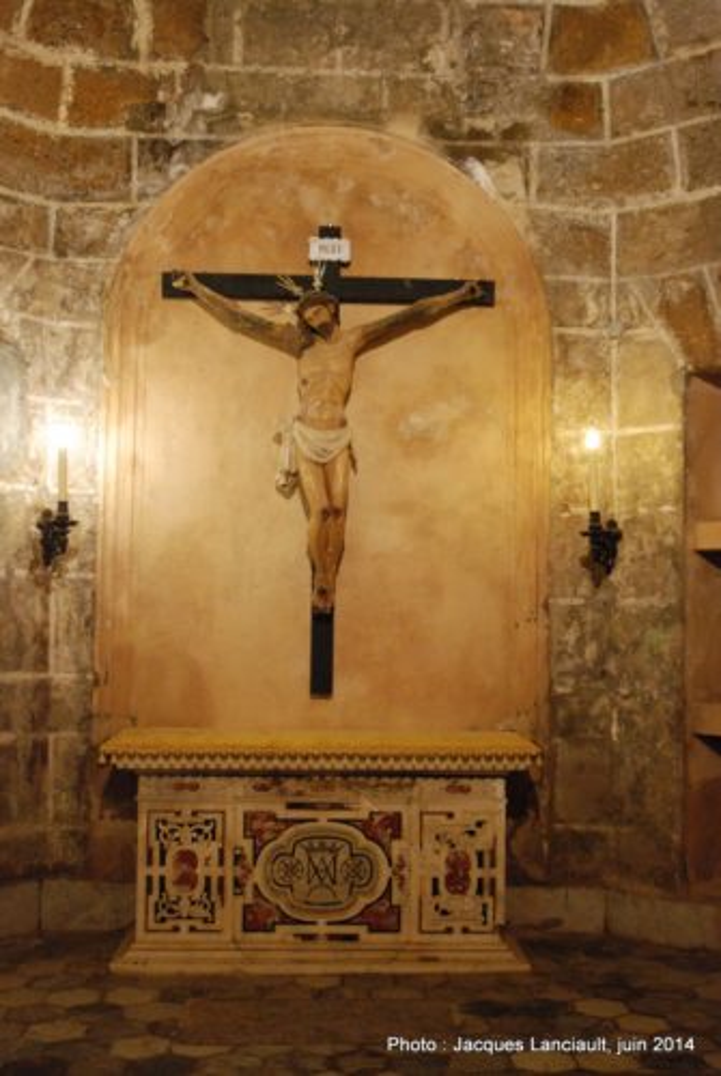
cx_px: 360
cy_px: 538
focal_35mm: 40
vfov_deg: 47.9
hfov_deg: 33.1
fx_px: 1212
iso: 1600
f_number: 3.8
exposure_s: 1/20
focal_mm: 27
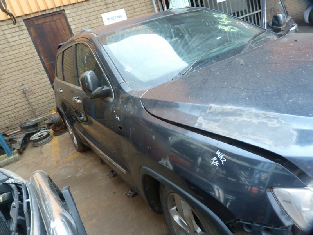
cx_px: 156
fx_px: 226
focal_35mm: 25
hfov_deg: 69.4
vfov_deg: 54.9
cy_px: 118
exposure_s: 1/80
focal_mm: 4.5
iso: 80
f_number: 2.8
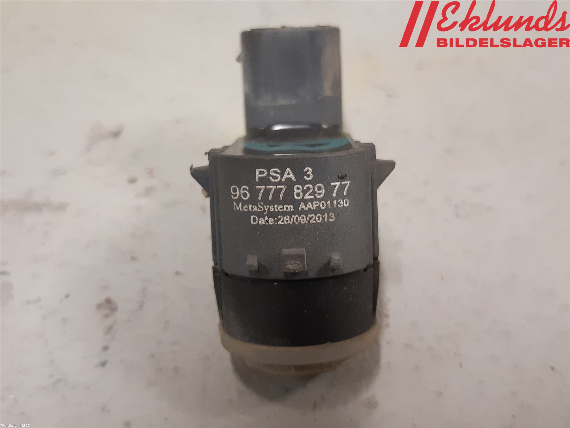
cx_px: 285
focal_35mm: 26
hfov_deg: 67.3
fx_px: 428
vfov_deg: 53.1
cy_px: 214
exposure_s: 1/50
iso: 250
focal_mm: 3.93
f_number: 1.7
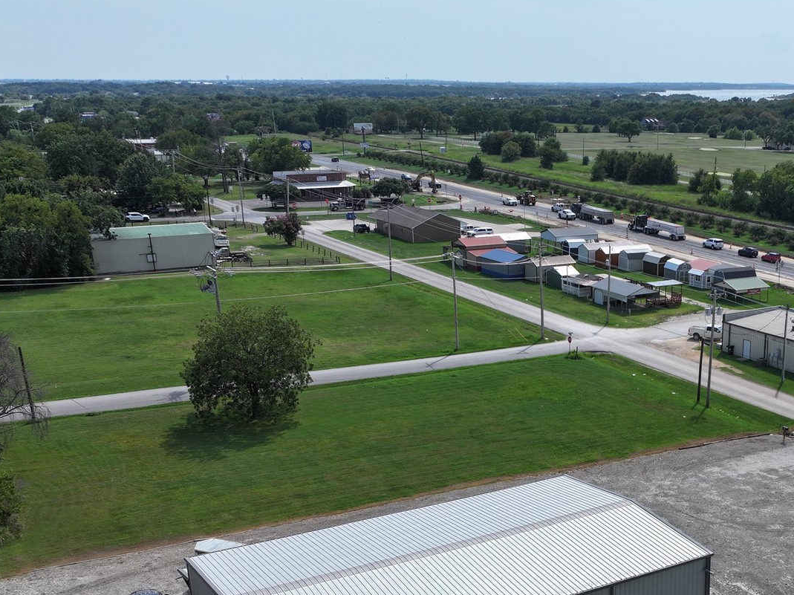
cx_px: 616
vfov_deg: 30.4
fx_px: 1055
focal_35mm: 46
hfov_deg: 39.9
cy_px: 506
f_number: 2.8
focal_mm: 12.29
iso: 140
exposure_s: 1/3200
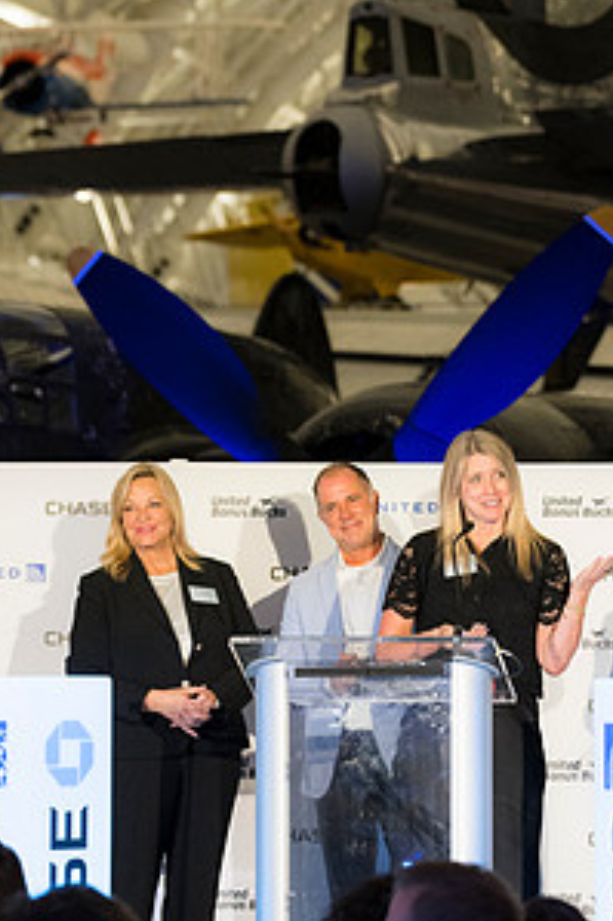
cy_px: 551
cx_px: 439
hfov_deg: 7.4
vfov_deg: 11.1
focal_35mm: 185
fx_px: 4730
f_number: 2.8
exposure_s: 1/160
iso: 1400
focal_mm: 82
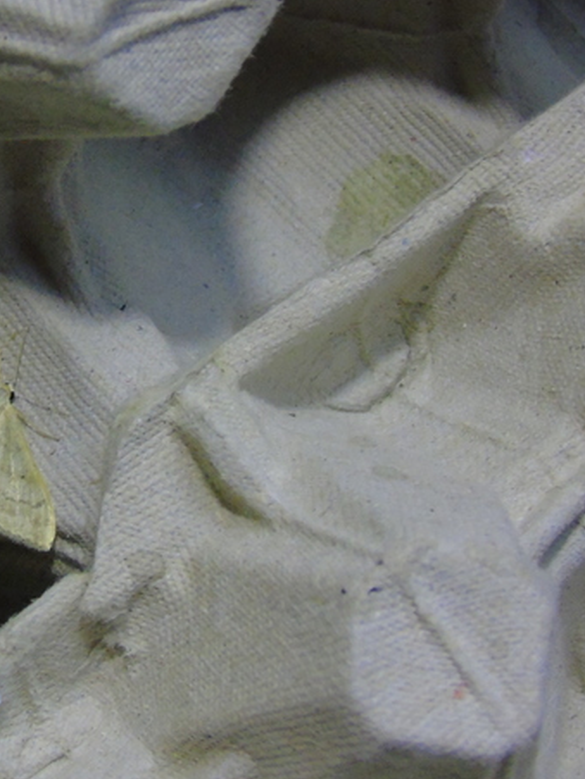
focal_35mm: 117
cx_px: 79
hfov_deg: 12.6
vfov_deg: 16.8
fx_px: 2636
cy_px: 438
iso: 400
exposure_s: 1/30
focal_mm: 11
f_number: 4.7
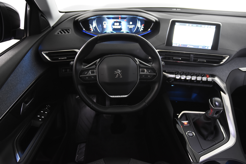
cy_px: 82
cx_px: 123
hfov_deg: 61.9
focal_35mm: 30
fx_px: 205
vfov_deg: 43.6
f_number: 3.2
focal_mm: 20
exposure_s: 1/40
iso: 1600
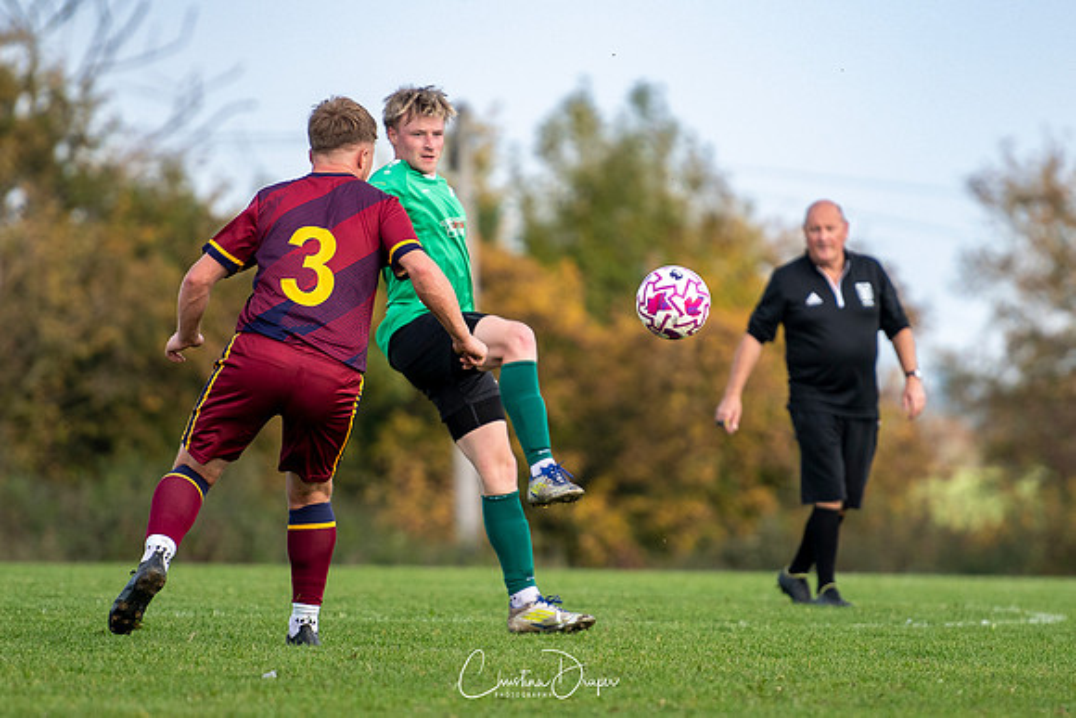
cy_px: 350
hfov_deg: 4.7
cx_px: 594
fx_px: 13238
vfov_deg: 3.1
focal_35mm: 443
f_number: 2.8
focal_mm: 200
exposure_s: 1/2500
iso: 320
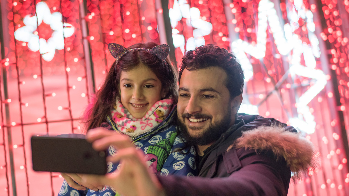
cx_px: 175
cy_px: 105
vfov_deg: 19.7
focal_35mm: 61
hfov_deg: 34.4
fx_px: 565
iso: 1250
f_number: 2
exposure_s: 1/160
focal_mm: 58
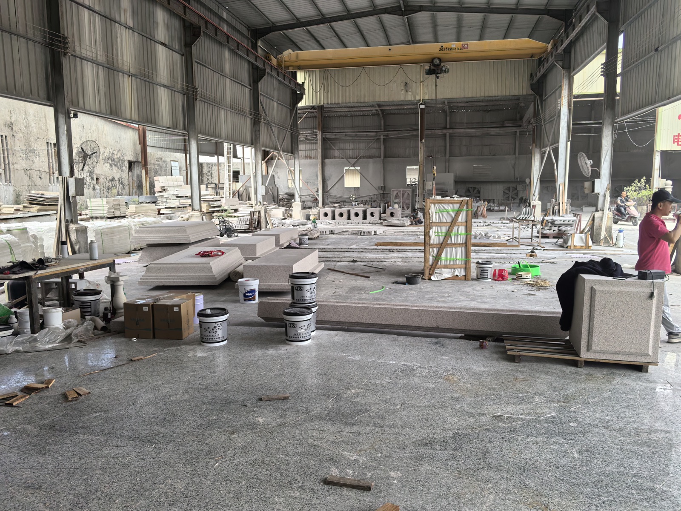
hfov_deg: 65.3
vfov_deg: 51.4
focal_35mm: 27
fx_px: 531
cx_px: 340
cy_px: 256
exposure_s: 1/1451
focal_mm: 6.35
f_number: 2
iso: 50
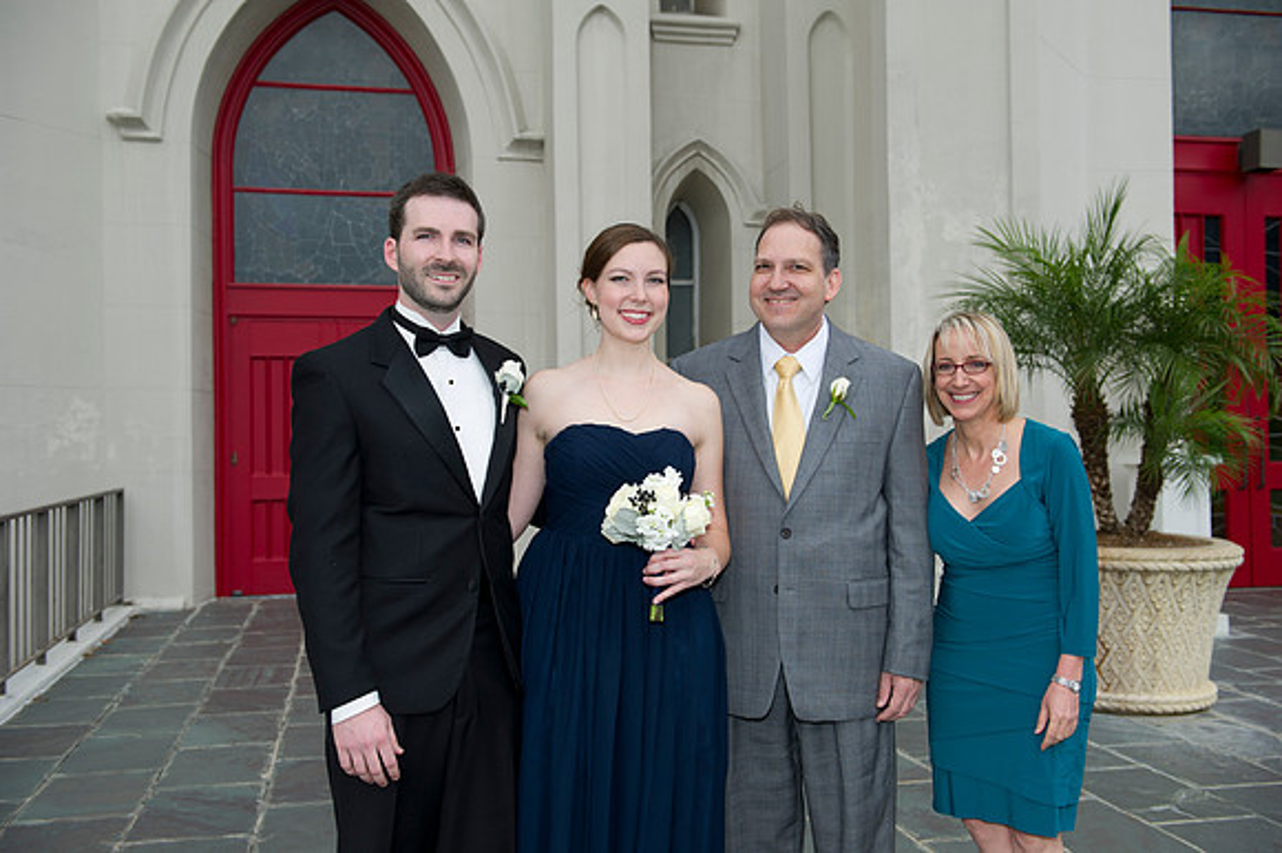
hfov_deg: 54.5
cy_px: 426
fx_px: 1246
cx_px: 641
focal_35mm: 35
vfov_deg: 37.8
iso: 200
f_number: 4.5
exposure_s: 1/125
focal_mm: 35
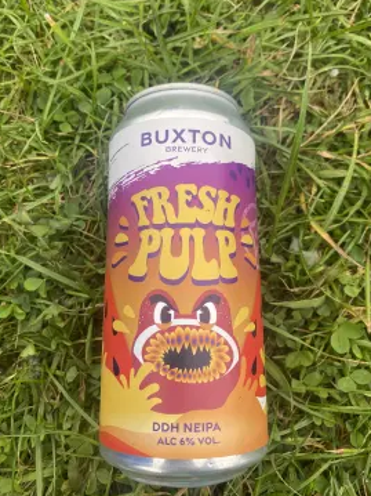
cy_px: 236
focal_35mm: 29
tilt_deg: -81.6
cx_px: 186
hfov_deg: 48.2
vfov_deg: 61.6
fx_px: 415
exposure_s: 1/142
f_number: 1.8
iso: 32
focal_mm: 4.25
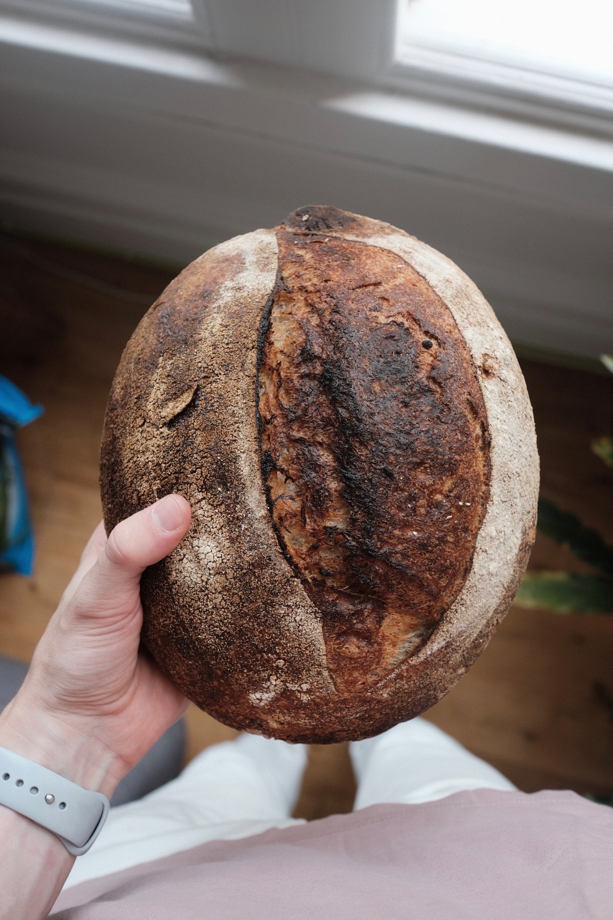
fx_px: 894
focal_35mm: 35
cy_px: 460
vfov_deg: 54.4
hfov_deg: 37.9
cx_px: 306
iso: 400
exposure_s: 1/161
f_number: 4
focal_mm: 23
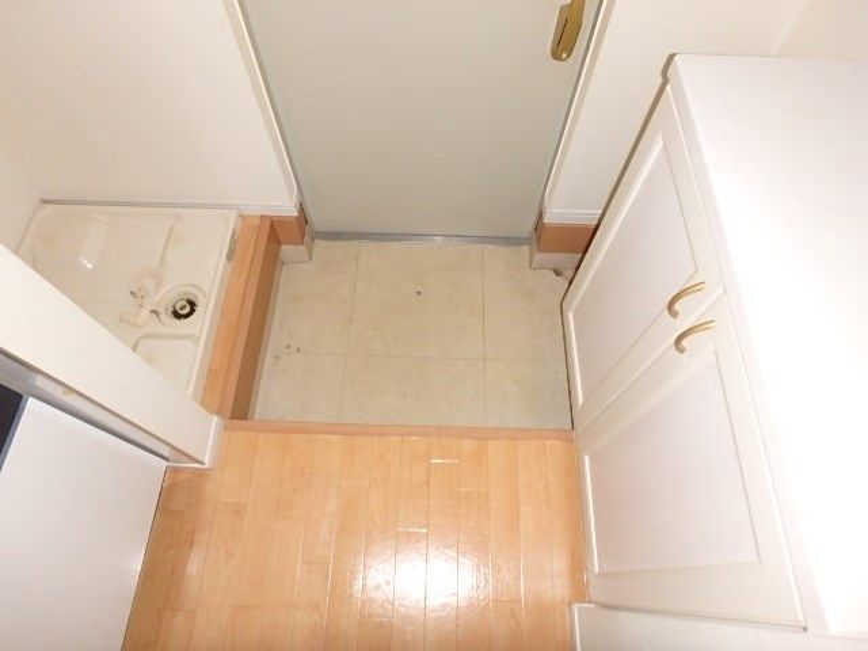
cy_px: 326
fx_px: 527
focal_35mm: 21
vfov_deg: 63.4
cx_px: 434
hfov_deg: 79.0
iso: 400
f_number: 3.5
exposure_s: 1/30
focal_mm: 3.7
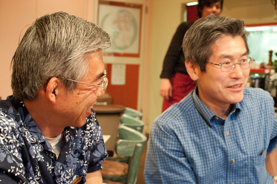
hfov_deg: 39.6
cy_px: 92
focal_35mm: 50
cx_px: 138
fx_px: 385
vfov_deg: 27.0
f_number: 8
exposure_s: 1/30
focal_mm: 50
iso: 6400
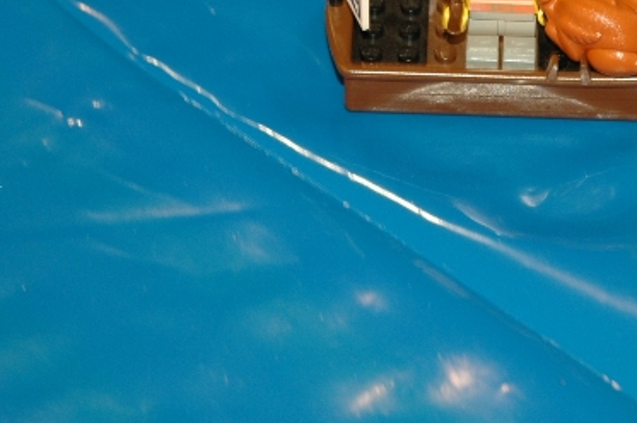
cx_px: 535
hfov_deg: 9.1
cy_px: 42
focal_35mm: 225
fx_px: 3978
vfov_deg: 6.1
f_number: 4.5
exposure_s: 1/60
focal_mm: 70
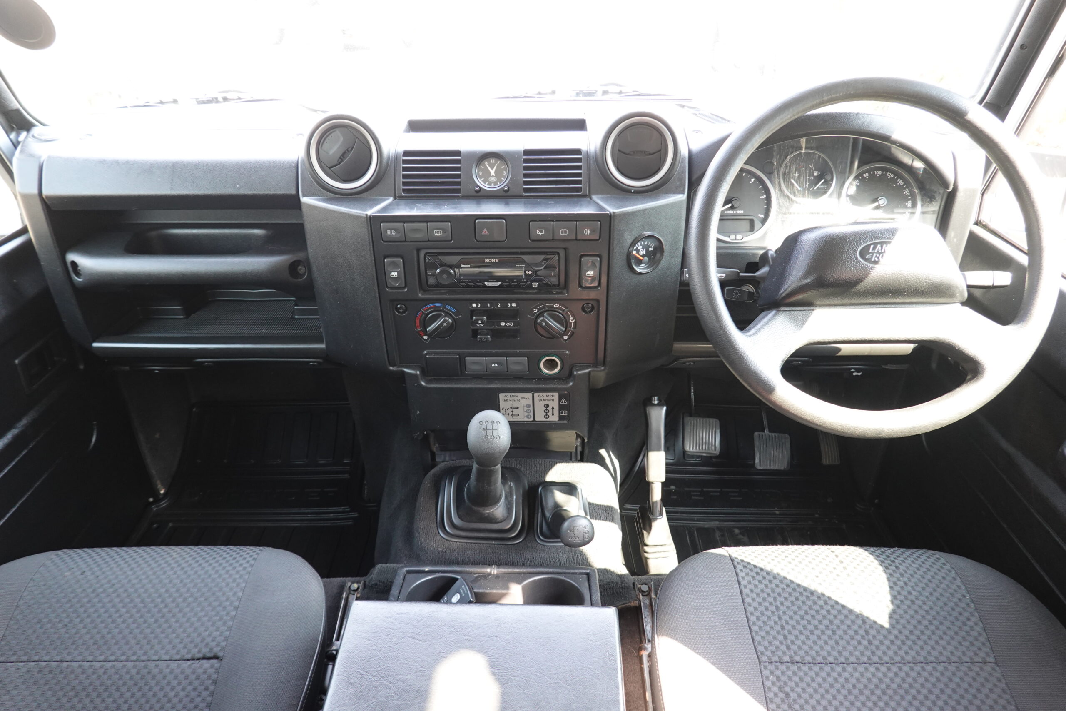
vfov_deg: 53.1
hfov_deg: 73.7
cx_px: 533
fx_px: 711
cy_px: 356
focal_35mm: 24
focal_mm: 9
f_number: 2.8
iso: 400
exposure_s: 1/30
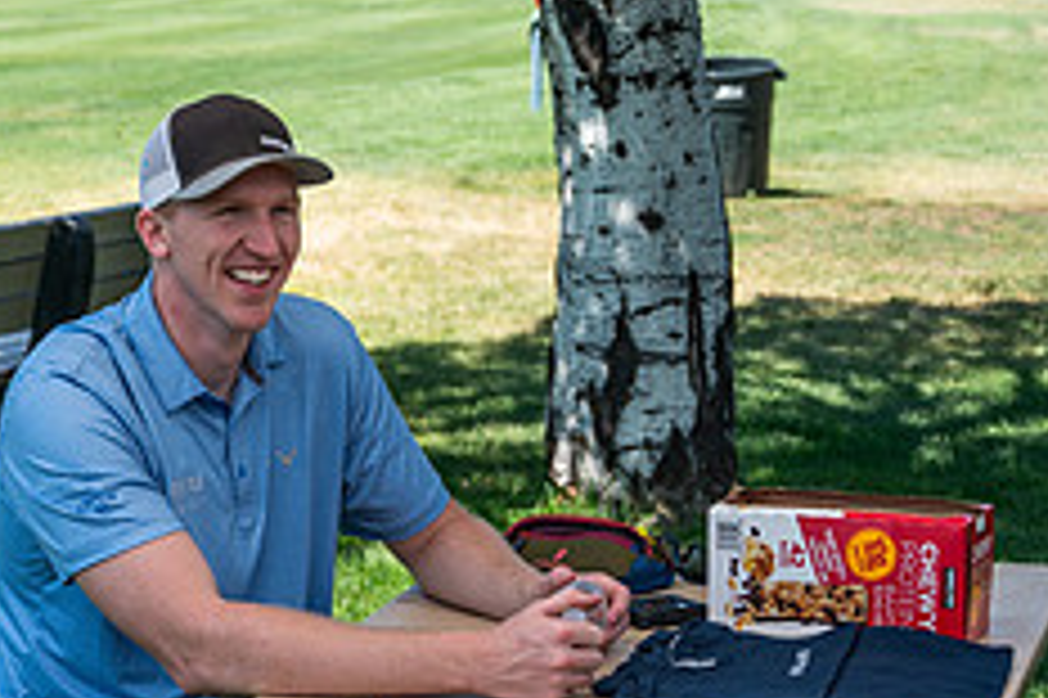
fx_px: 3113
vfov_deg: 12.7
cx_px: 162
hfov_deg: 18.9
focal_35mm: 107
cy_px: 554
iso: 200
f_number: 4
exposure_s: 1/800
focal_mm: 43
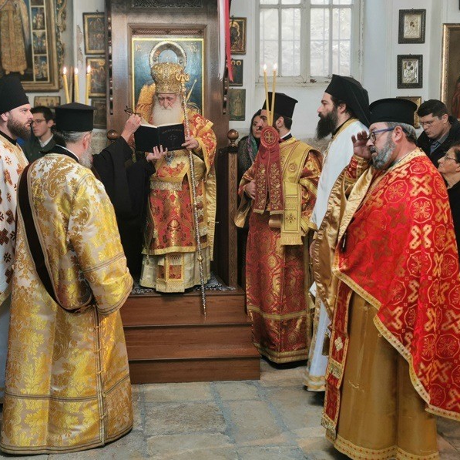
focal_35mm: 45
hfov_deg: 37.3
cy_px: 230
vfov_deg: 37.6
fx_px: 677
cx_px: 167
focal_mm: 5.56
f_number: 1.6
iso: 100
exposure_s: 1/50
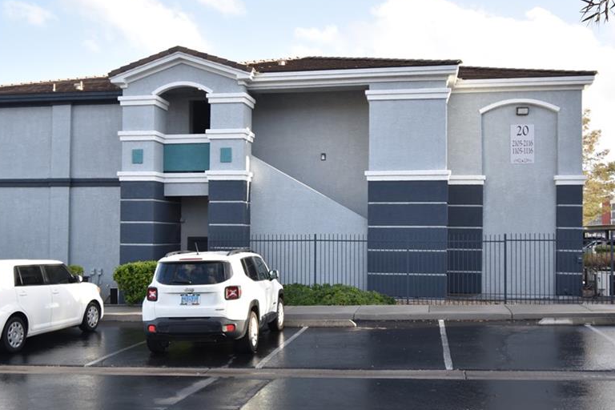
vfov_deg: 33.4
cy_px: 211
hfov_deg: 48.5
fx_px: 683
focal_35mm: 40
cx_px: 297
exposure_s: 1/80
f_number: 5.6
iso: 100
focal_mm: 20
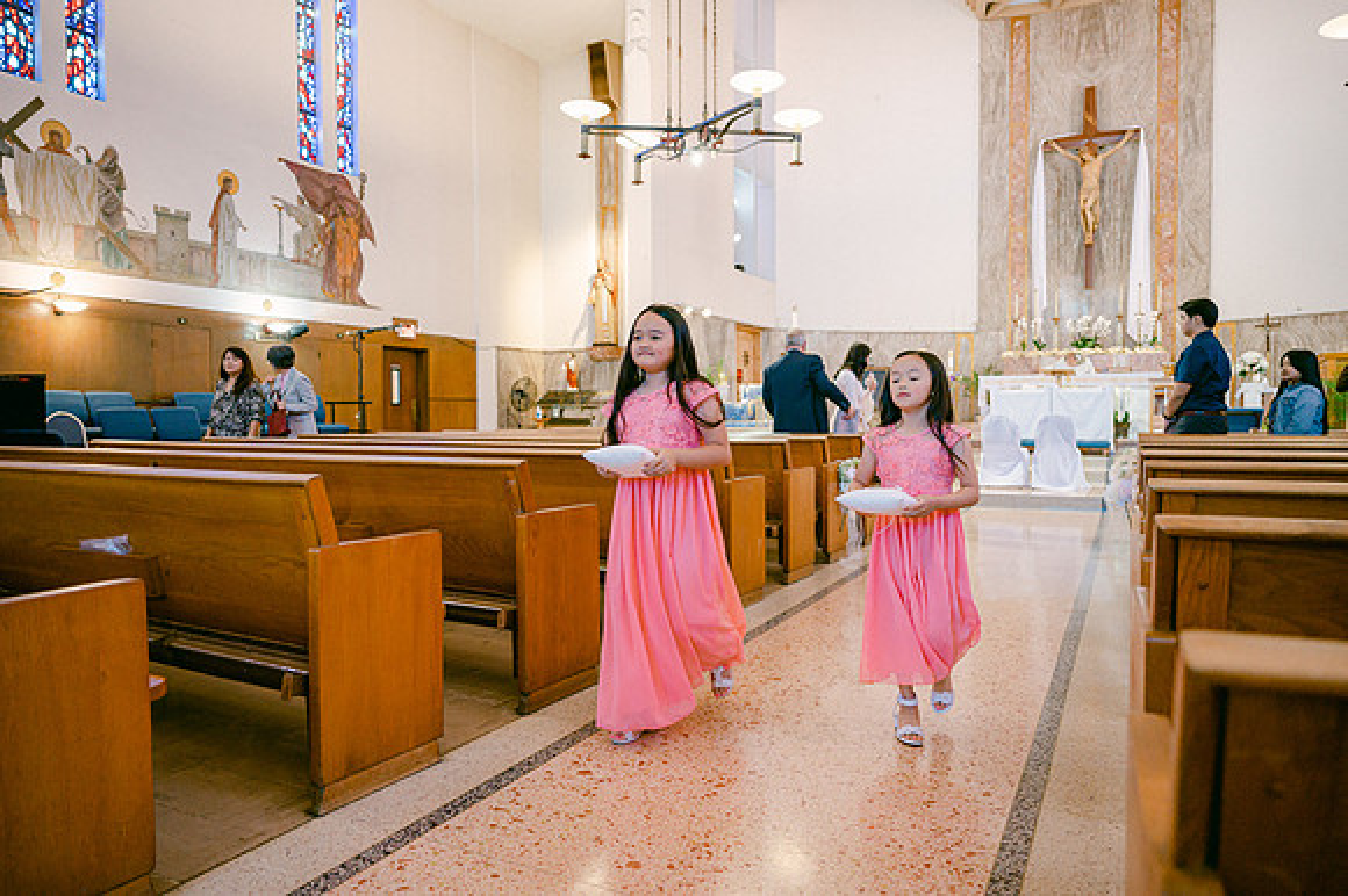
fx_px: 898
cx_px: 674
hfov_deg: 73.8
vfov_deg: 53.1
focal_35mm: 24
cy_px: 448
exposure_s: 1/160
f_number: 2.8
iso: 1600
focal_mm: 24
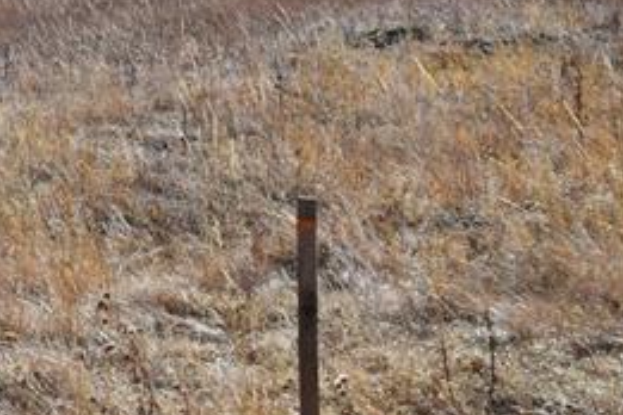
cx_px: -384
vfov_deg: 8.9
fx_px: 2543
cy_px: -343
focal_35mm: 147
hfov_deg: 13.0
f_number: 11
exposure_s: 1/500
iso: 400
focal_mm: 25
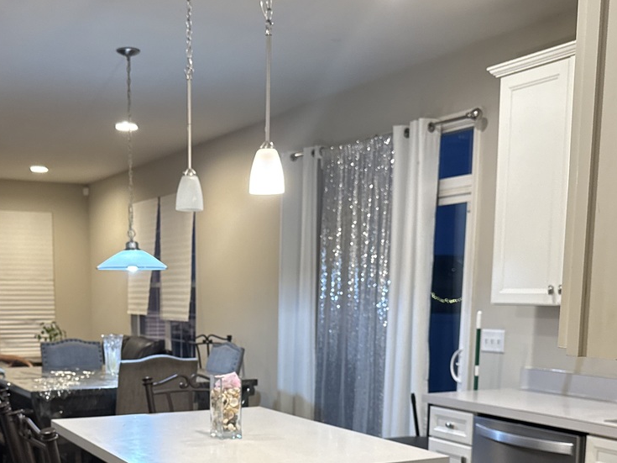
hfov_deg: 39.9
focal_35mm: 47
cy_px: 413
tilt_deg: -8.9
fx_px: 838
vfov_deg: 29.6
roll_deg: -0.5
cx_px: 203
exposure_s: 1/60
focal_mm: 6.76
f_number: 1.78
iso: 320
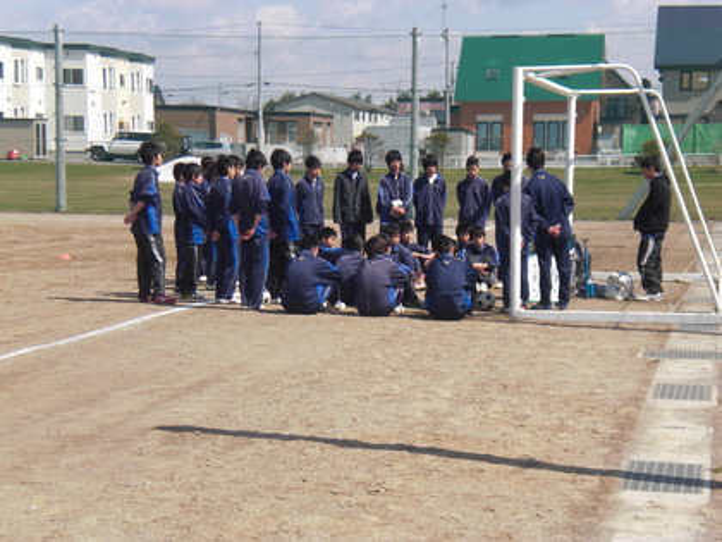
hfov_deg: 19.6
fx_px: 2086
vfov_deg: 14.8
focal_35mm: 100
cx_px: 361
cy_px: 271
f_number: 5.4
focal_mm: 16.51
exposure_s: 1/320
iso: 64
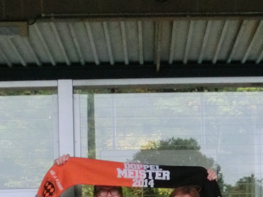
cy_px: 299
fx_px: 692
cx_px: 155
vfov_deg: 15.0
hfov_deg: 21.5
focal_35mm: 91
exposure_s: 1/200
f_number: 3
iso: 1600
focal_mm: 5
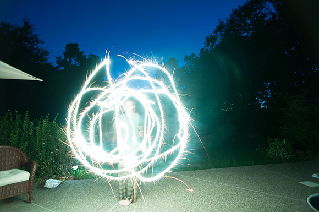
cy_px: 106
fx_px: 146
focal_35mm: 16
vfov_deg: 71.9
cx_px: 160
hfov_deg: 95.1
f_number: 2.8
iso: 200
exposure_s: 5
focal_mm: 11
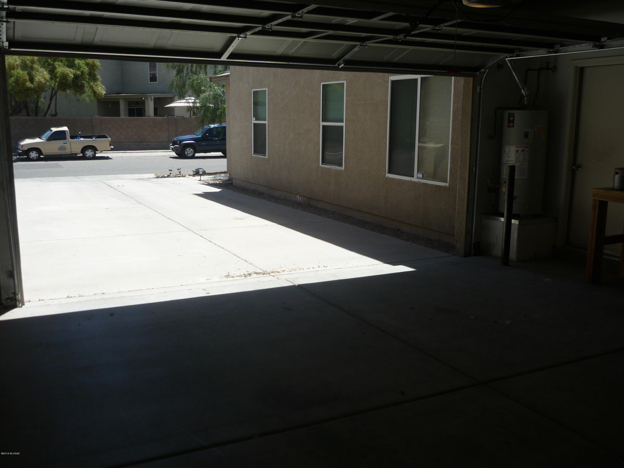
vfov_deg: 42.9
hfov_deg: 55.4
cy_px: 234
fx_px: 595
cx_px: 312
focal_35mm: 33
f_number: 8
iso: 100
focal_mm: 5.5
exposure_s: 1/160
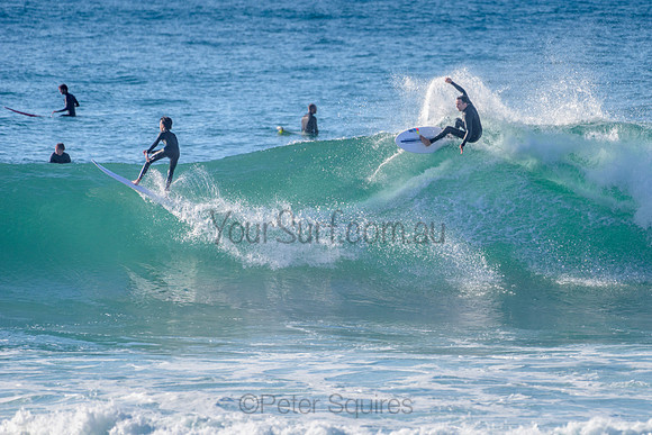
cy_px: 196
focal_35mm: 613
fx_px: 11108
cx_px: 400
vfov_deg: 2.2
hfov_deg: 3.4
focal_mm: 500
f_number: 5.6
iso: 180
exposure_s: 1/2000
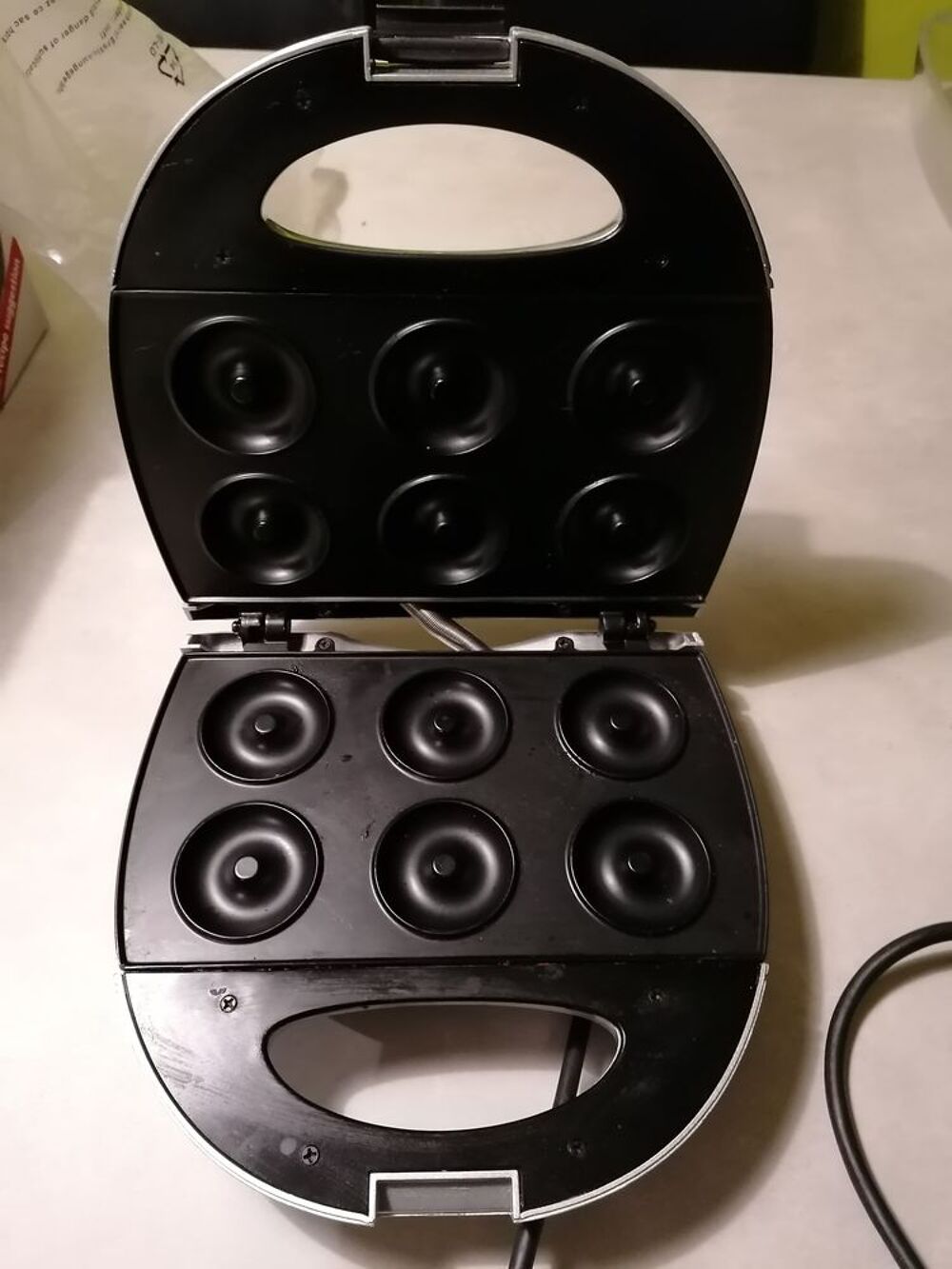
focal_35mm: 27
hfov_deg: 51.4
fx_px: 990
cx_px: 476
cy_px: 634
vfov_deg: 65.3
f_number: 1.8
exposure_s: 1/16.7
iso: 800
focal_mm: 4.75
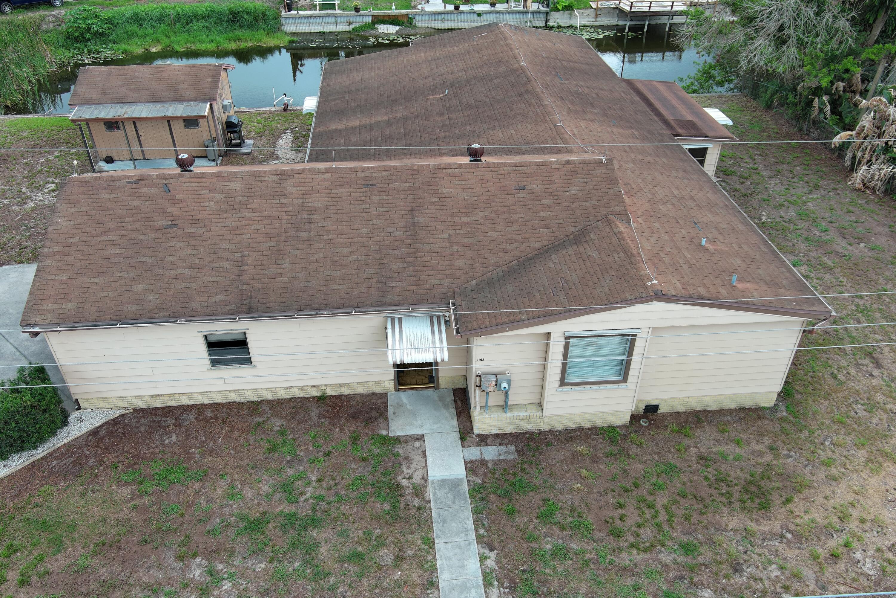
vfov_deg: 45.0
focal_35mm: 29
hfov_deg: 63.7
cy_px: 299
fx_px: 722
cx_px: 448
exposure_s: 1/286
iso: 100
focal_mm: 10.57
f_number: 2.8
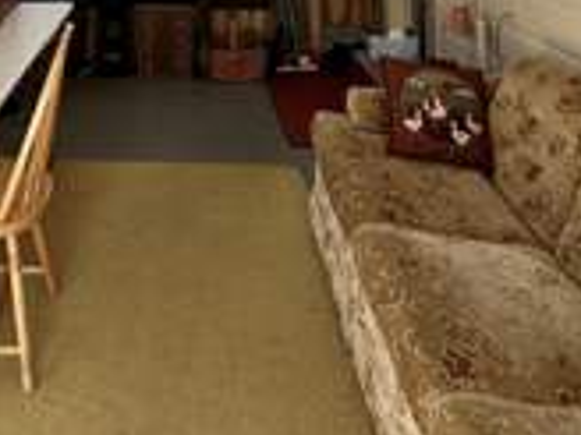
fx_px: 688
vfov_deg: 26.7
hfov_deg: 44.6
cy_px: -193
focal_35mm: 41
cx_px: 163
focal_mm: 2.22
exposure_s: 1/99
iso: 50
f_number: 2.2
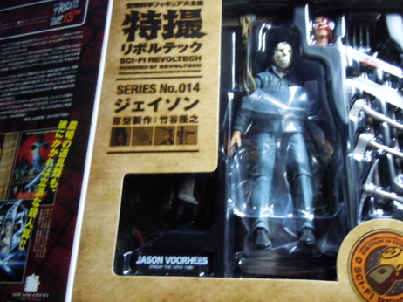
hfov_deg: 47.9
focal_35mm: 39
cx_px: 213
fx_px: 454
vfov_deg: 36.7
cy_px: 127
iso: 400
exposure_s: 1/10
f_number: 3.5
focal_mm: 5.4
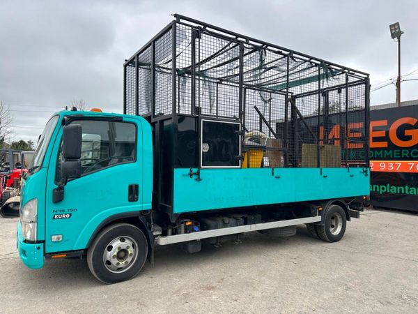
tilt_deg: +1.3
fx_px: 290
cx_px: 209
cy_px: 157
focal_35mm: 24
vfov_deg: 56.8
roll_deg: -1.2
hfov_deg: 71.6
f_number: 1.78
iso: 80
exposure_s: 1/521
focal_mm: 6.86
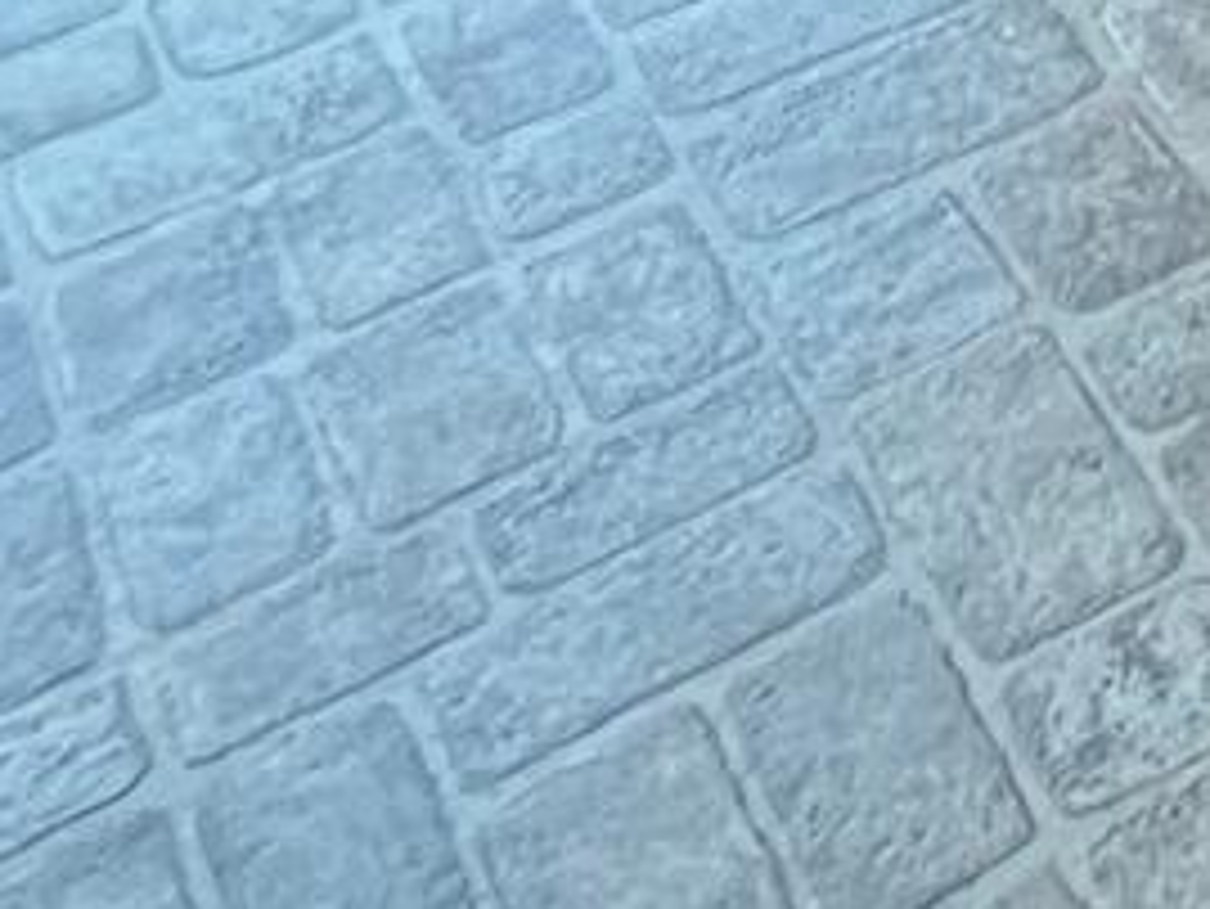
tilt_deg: -11.8
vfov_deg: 10.9
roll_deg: +1.7
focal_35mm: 99
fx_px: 3462
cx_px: 2474
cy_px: -1678
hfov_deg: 15.5
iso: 320
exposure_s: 1/60
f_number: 1.8
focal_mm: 1.57
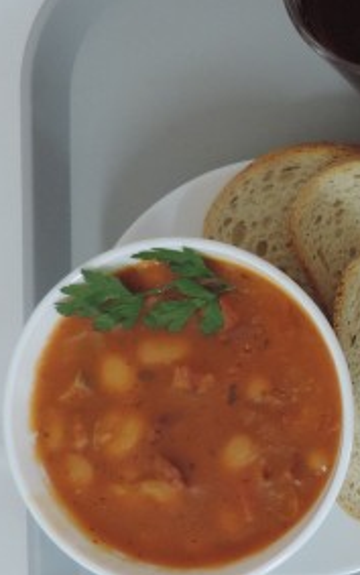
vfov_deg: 36.9
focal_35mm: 55
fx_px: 863
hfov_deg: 20.4
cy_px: 296
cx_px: 533
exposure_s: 1/20
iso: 400
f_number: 3
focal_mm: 4.3
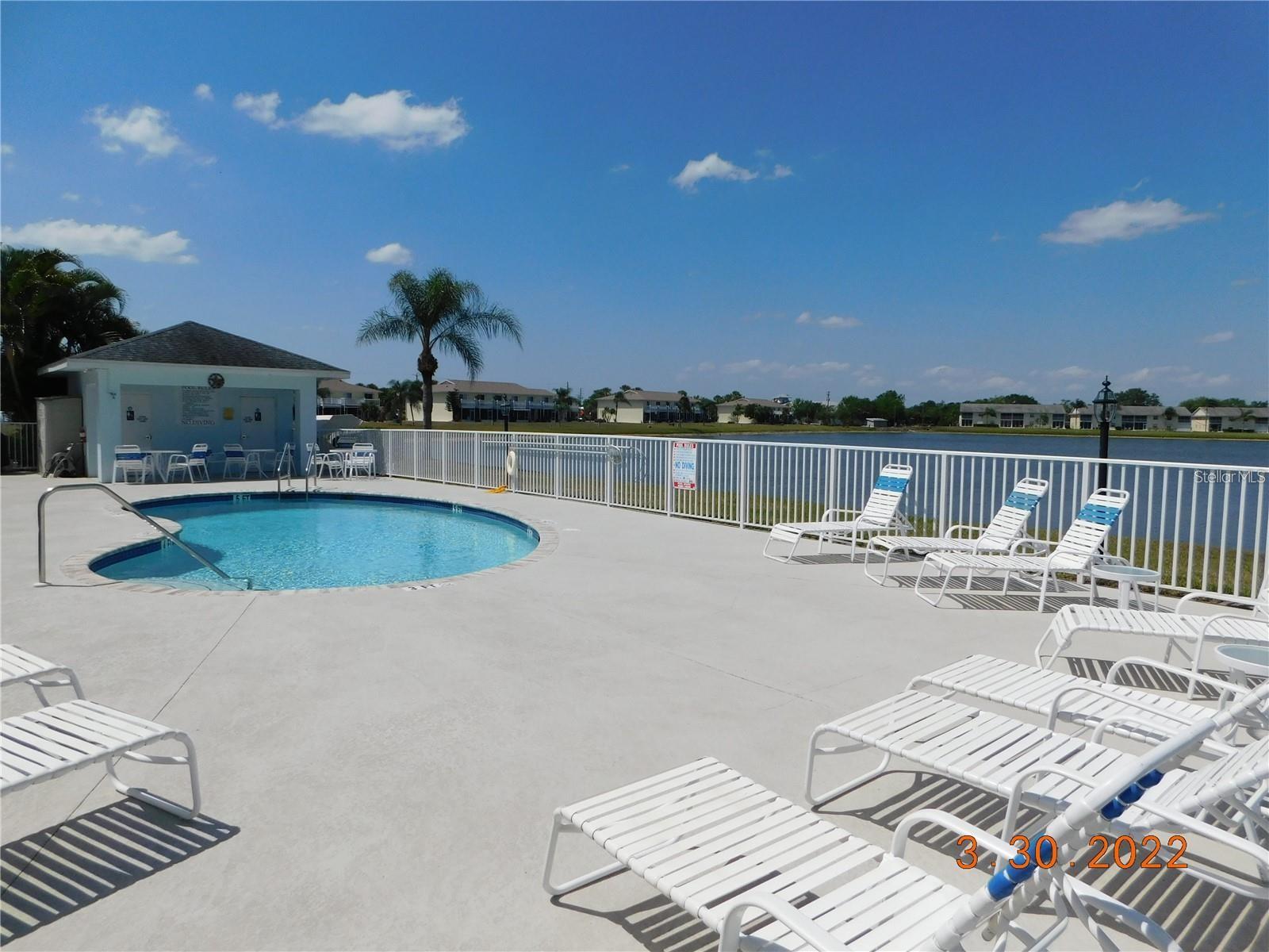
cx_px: 634
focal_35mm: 23
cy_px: 476
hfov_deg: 73.9
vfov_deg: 58.9
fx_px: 843
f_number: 6
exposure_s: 1/1250
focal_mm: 4
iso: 125
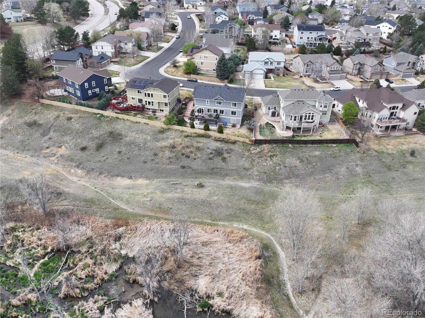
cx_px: 212
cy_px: 159
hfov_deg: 71.6
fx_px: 294
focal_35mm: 24
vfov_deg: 56.8
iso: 100
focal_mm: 12.29
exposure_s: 1/800
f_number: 2.8
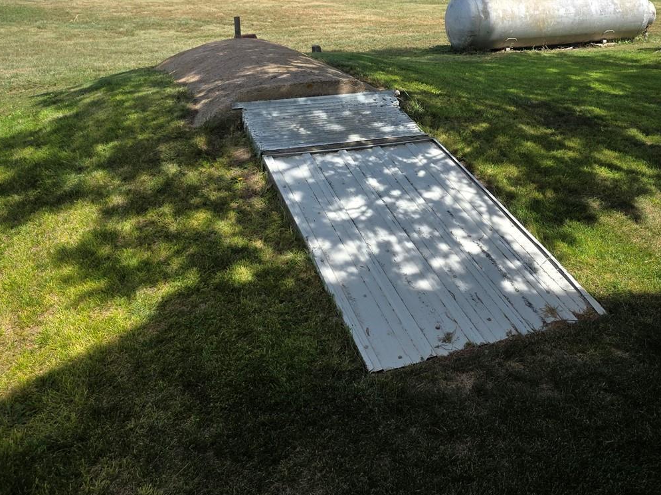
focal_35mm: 37
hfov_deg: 49.6
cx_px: 419
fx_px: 706
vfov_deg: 37.7
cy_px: 121
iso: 80
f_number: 1.7
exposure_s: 1/3972
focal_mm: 6.3
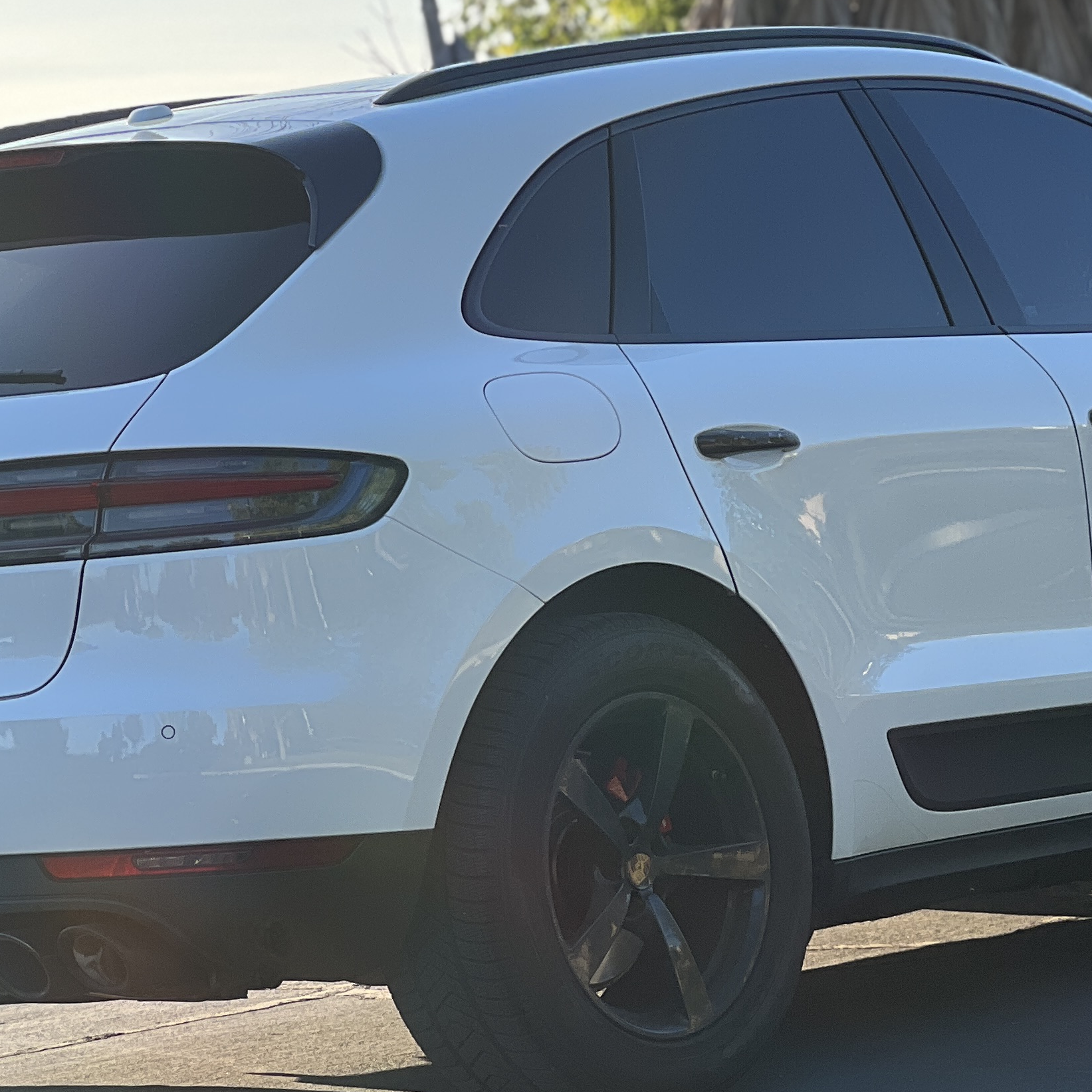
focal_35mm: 167
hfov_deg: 10.5
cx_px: 764
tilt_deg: -3.3
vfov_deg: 10.4
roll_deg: +1.6
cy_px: 833
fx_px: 5960
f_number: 2.8
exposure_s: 1/172
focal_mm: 9
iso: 32
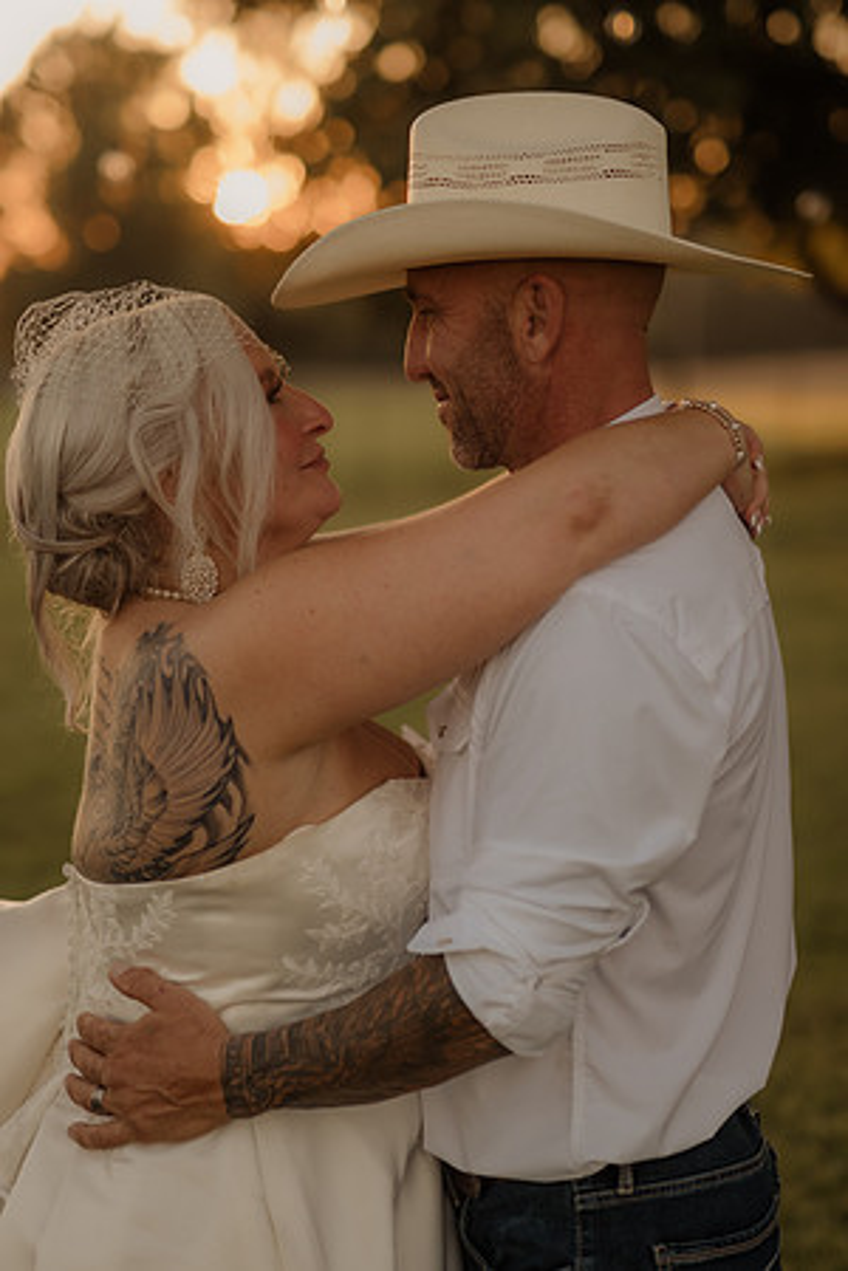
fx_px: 2650
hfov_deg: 18.2
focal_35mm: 75
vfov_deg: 27.0
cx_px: 424
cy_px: 636
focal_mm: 50
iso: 200
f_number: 2.8
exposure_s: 1/400
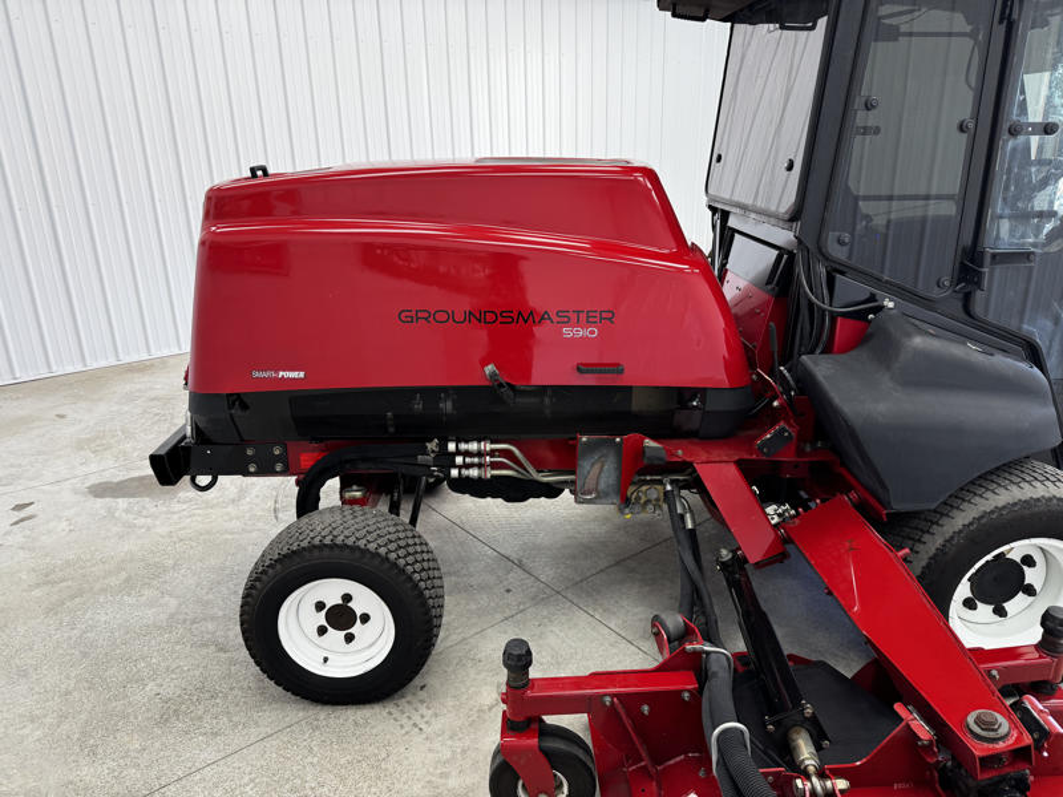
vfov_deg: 56.8
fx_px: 737
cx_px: 532
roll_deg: +0.4
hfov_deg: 71.6
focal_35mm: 24
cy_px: 398
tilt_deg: -20.5
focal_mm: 6.76
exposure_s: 1/120
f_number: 1.78
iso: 100
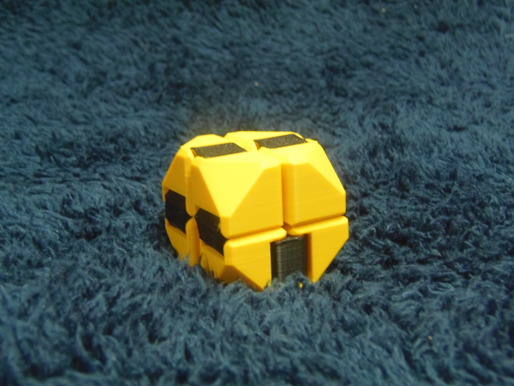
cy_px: 193
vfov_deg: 29.7
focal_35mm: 49
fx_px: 728
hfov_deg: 38.9
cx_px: 257
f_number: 3.8
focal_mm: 9.1
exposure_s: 1/8
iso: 400
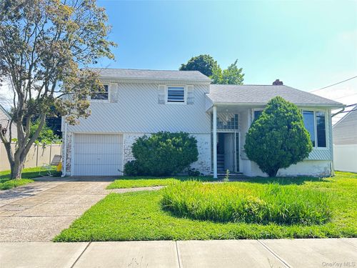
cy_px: 134
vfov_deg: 53.1
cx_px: 178
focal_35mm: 26
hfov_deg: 67.3
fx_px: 268
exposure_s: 1/654
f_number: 1.5
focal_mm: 5.7
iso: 50
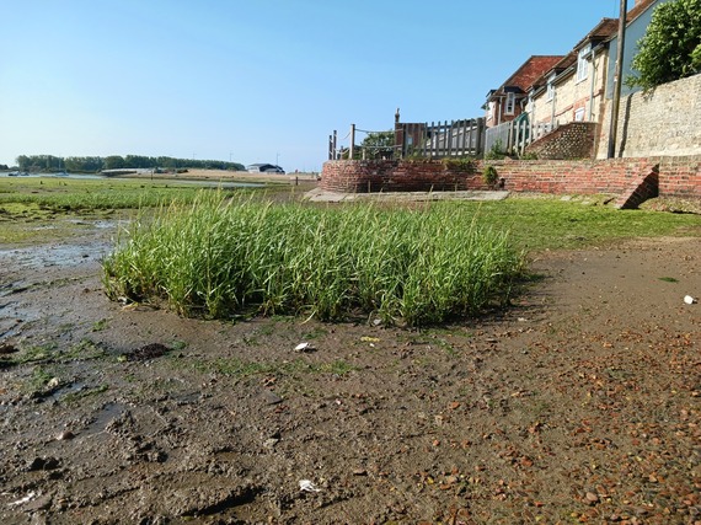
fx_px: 547
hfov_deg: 65.3
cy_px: 262
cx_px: 350
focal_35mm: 27
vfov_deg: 51.3
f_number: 1.8
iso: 20
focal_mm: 4
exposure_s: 1/284
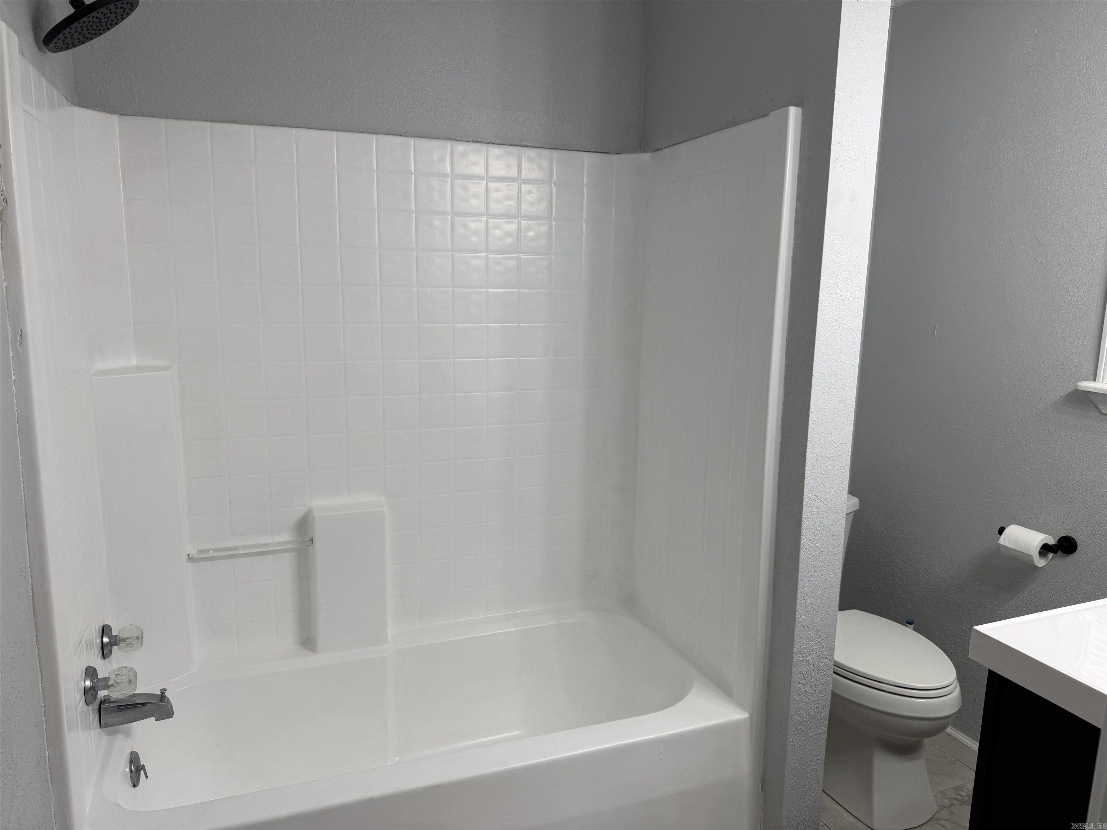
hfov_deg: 71.6
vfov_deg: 56.8
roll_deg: -1.6
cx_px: 554
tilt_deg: -8.5
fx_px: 768
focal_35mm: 24
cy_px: 415
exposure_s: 1/120
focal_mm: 6.76
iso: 64
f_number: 1.78
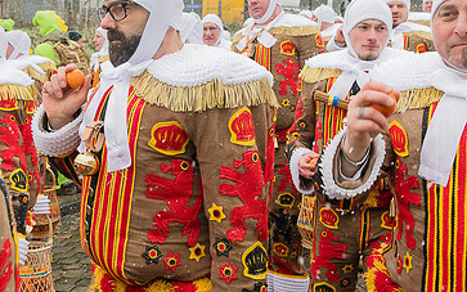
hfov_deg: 45.2
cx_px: 206
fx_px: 560
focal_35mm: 44
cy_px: 109
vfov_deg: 29.1
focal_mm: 27
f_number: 5.6
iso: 1600
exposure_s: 1/250
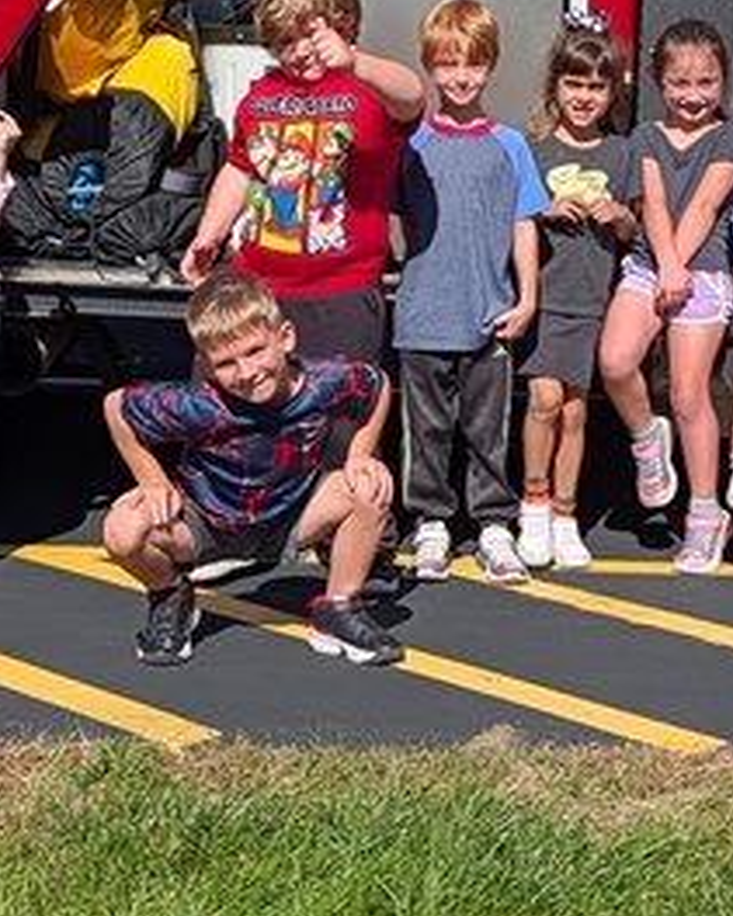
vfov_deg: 21.0
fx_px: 2469
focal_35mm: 91
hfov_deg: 16.7
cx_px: 608
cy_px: 429
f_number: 1.68
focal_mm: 6.9
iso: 20
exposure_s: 1/1252
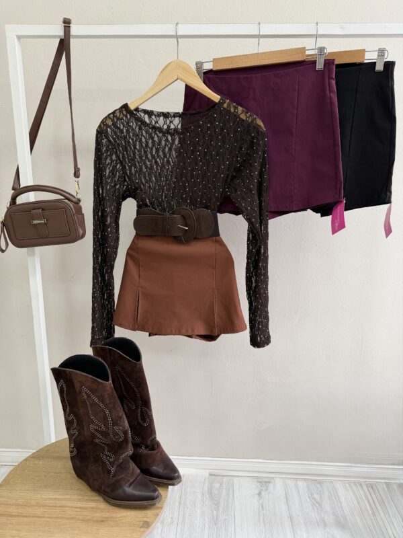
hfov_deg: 56.8
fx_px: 373
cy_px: 269
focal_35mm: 24
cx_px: 202
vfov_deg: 71.6
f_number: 1.78
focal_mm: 6.76
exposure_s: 1/121
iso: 125
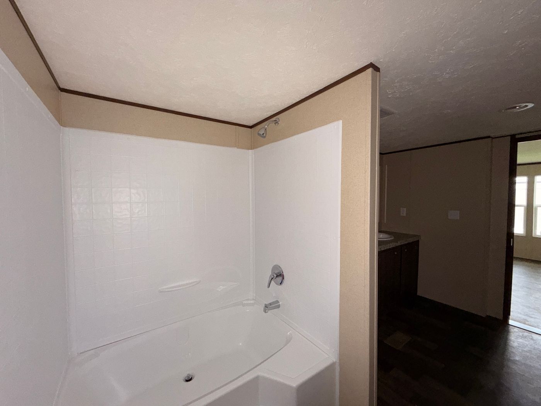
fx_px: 219
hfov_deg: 102.1
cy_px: 203
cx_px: 270
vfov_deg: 85.7
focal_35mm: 14
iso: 160
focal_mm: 2.22
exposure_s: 1/30
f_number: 2.2
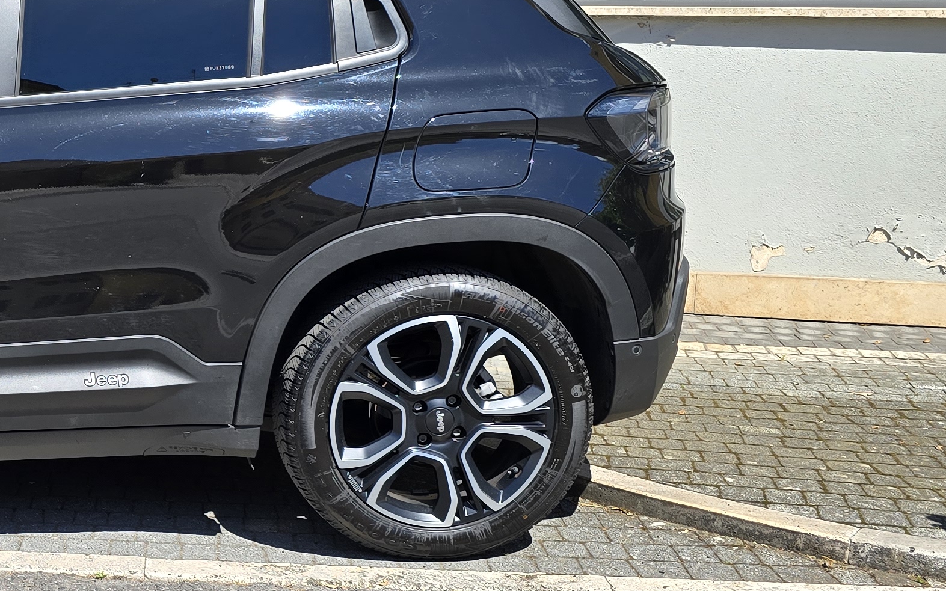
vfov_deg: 21.0
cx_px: -106
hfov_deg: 29.6
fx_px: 1598
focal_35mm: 62
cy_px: 282
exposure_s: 1/415
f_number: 1.7
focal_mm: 6.3
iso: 12
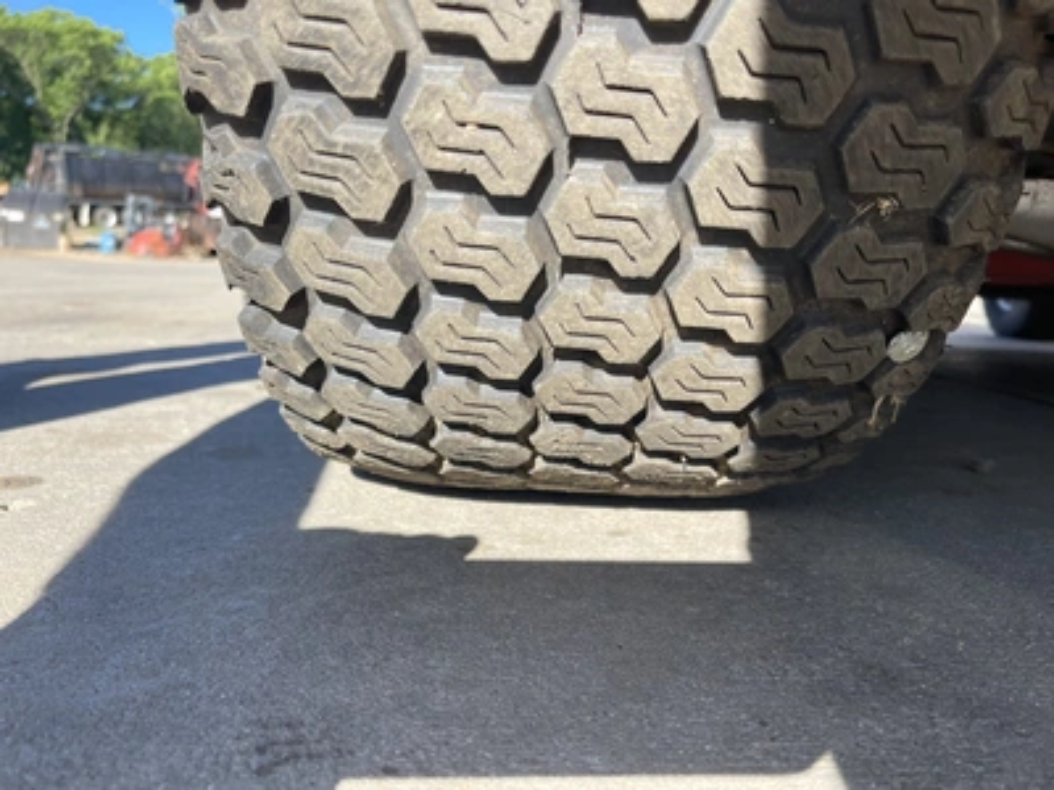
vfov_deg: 54.9
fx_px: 761
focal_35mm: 25
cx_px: 527
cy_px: 395
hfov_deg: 69.4
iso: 32
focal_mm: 5.1
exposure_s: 1/796
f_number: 1.6
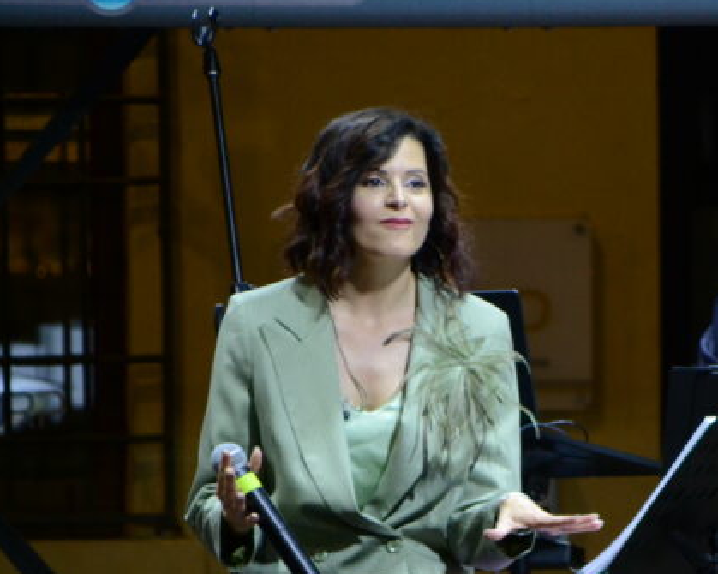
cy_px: 434
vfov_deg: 2.9
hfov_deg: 3.6
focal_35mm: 537
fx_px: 11409
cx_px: 682
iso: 1600
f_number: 6.3
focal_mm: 200
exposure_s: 1/100
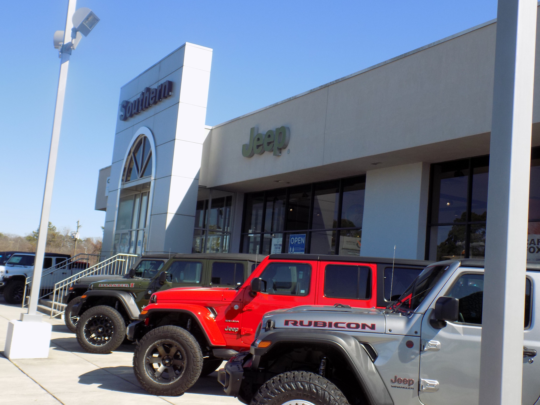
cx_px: 270
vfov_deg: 35.1
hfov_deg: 45.8
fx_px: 640
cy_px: 202
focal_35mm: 41
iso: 80
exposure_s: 1/640
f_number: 3.6
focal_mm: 7.3
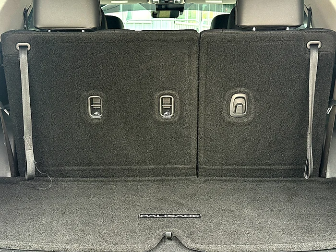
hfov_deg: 39.7
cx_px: 168
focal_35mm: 48
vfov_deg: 30.3
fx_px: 466
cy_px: 126
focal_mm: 6.86
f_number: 1.78
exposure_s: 1/95
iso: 80
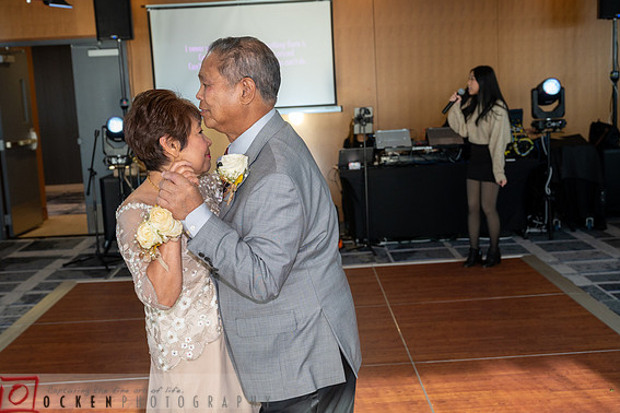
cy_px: 205
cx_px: 308
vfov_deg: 29.9
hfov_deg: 43.6
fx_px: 775
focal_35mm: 45
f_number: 5.6
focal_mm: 44
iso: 1000
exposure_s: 1/250
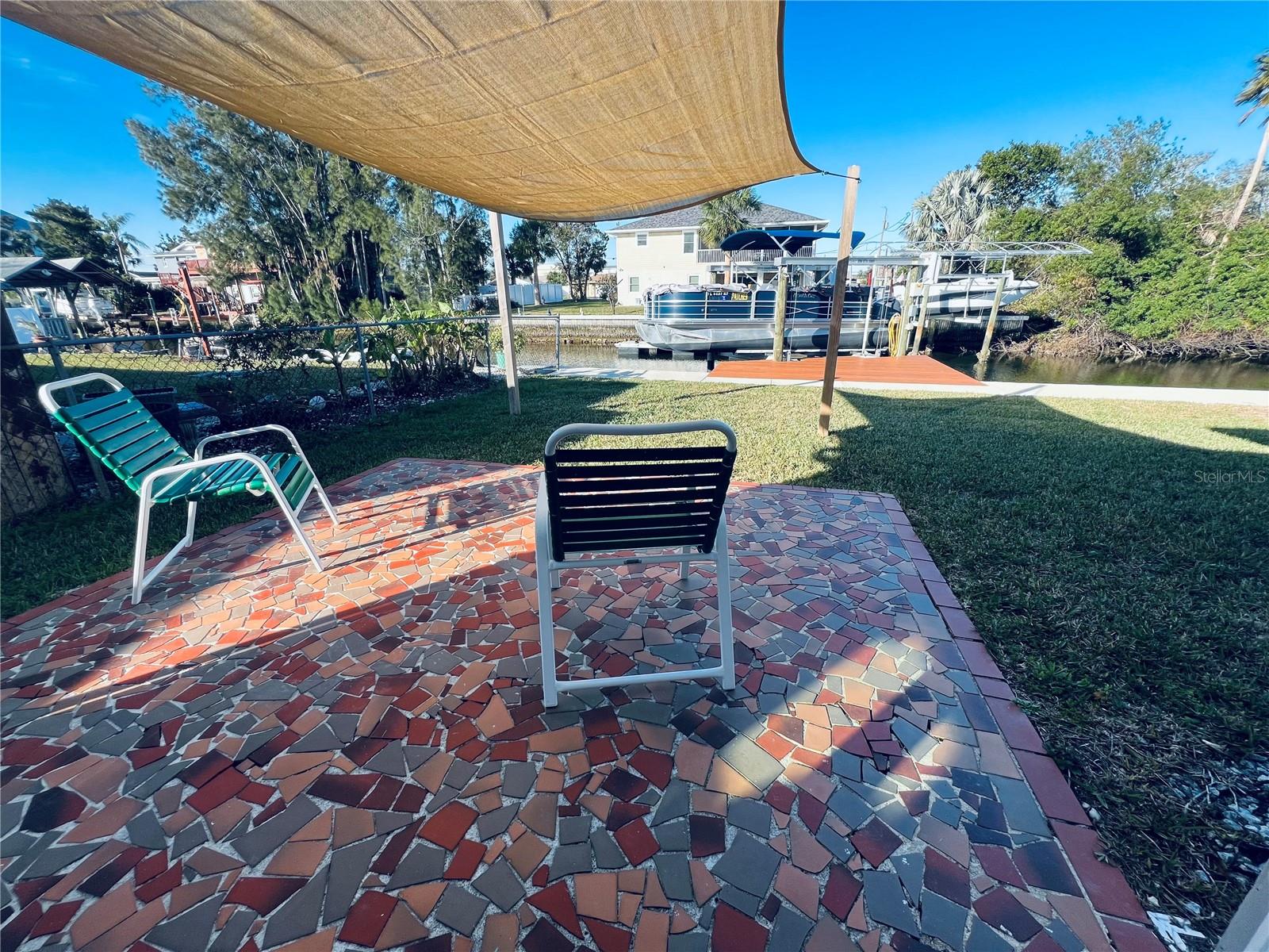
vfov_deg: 89.9
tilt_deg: -20.6
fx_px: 477
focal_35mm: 13
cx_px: 634
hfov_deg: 106.2
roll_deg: +1.3
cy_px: 476
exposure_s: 1/499
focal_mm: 1.57
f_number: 1.8
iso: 32
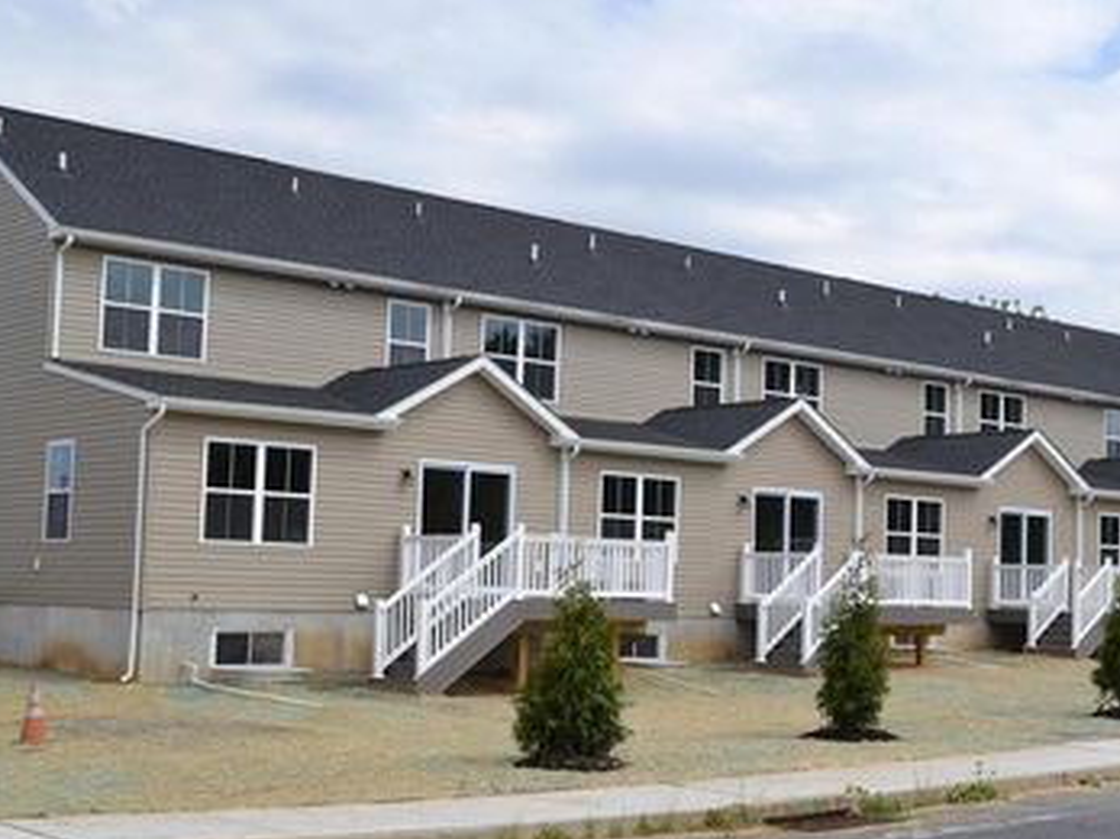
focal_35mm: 54
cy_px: 431
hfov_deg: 35.1
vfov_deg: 27.0
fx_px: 1747
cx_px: 768
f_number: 8
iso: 200
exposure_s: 1/400
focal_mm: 26
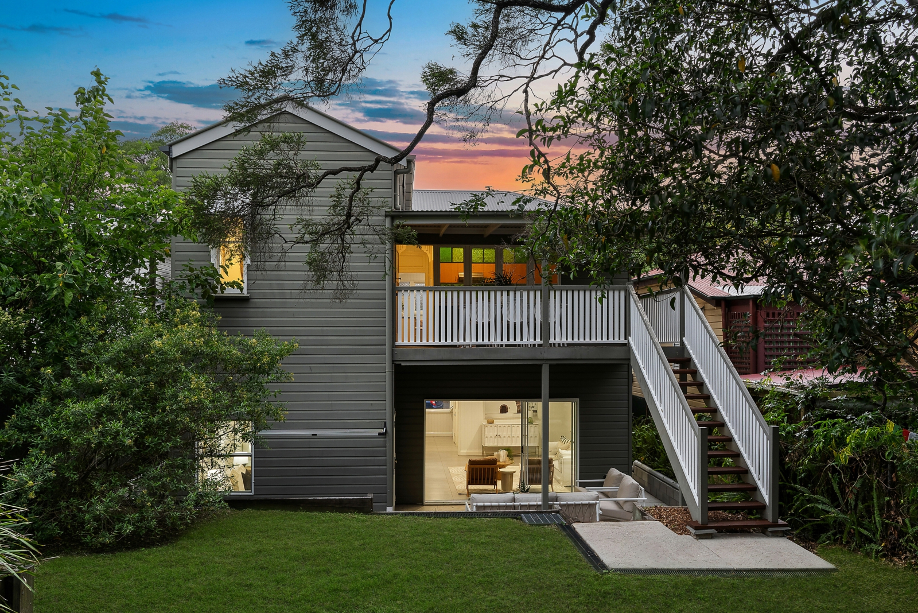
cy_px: 306
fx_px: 765
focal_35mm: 30
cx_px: 459
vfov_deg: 43.6
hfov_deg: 61.9
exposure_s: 1.3
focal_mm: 30
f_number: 11
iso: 400
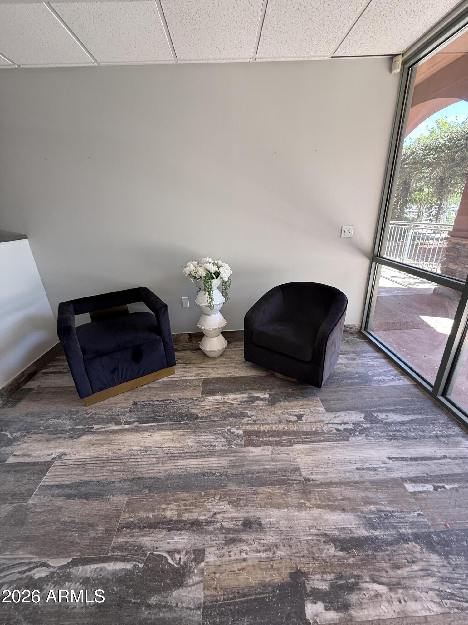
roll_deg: +2.2
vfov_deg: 102.1
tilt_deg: -23.1
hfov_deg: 85.7
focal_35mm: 14
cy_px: 312
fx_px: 252
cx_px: 234
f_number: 2.2
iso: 100
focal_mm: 2.22
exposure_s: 1/99
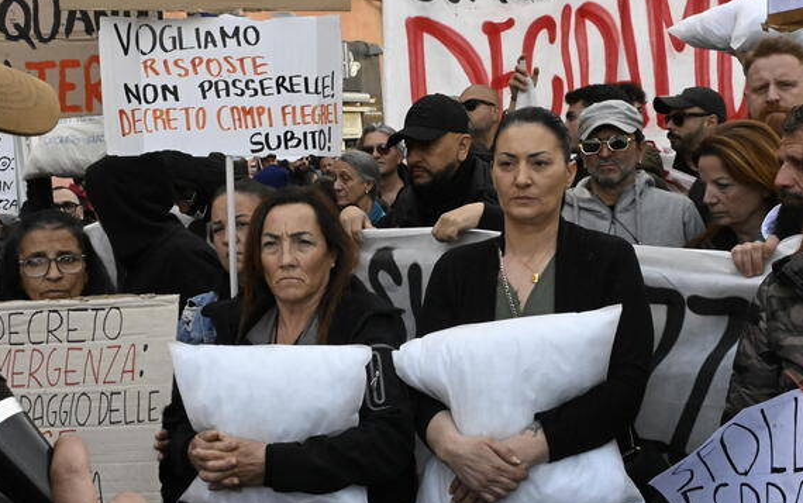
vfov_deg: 28.6
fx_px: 985
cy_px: 286
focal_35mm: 45
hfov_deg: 44.3
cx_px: 417
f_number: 18
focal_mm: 24
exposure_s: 1/800
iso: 6400
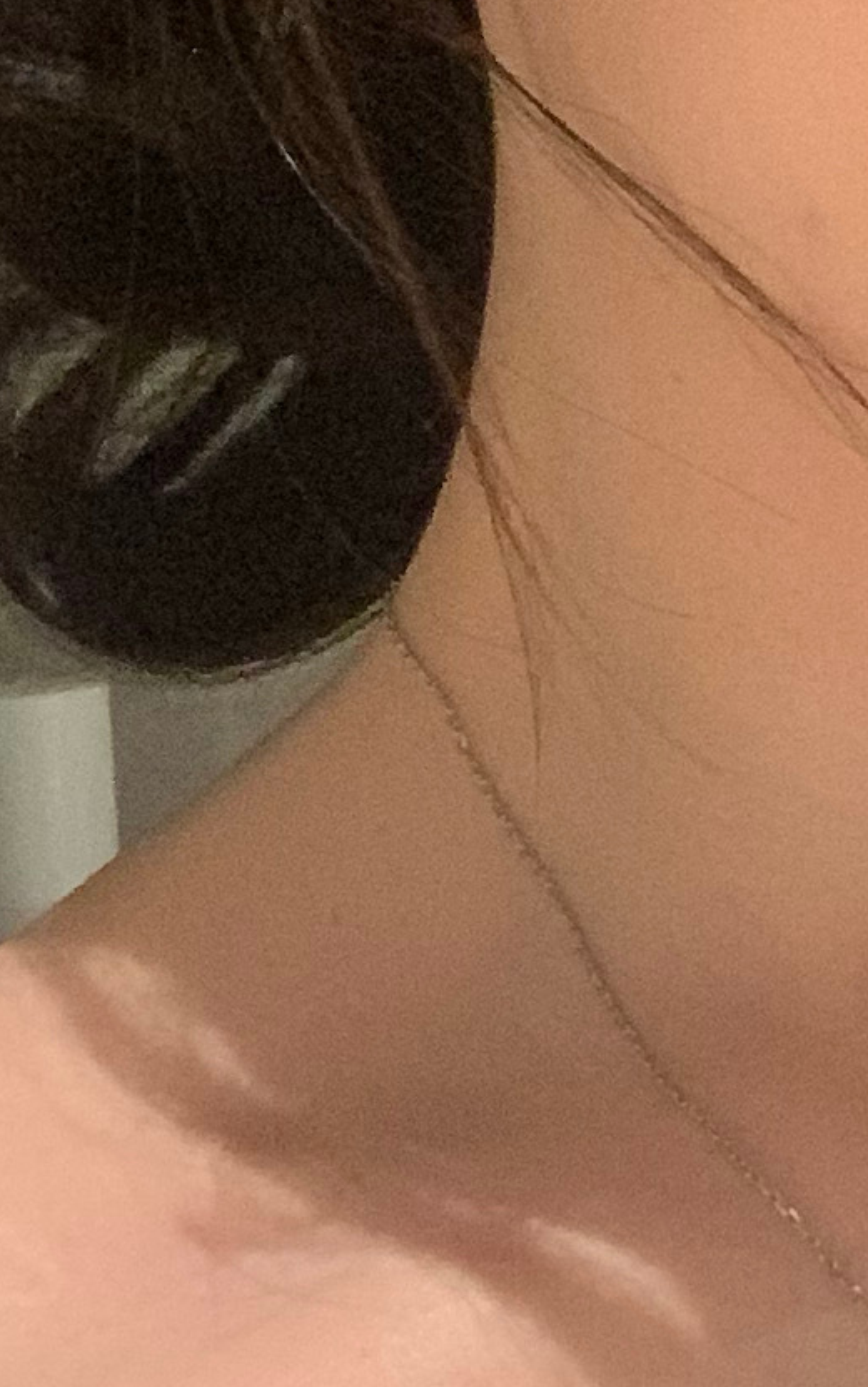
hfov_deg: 10.1
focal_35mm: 126
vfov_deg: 16.3
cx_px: 1335
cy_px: 135
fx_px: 4765
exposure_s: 1/30
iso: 400
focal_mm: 2.87
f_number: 2.2
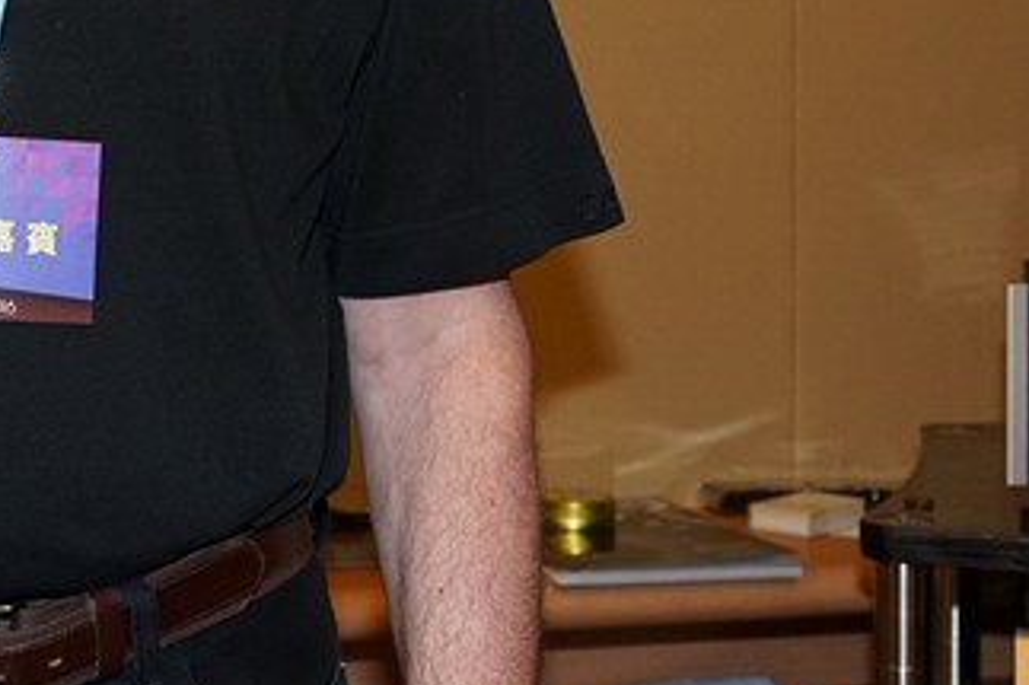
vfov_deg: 12.6
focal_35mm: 106
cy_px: -150
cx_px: 194
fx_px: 3028
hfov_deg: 19.1
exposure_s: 1/60
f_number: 5.6
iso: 1600
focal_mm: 38
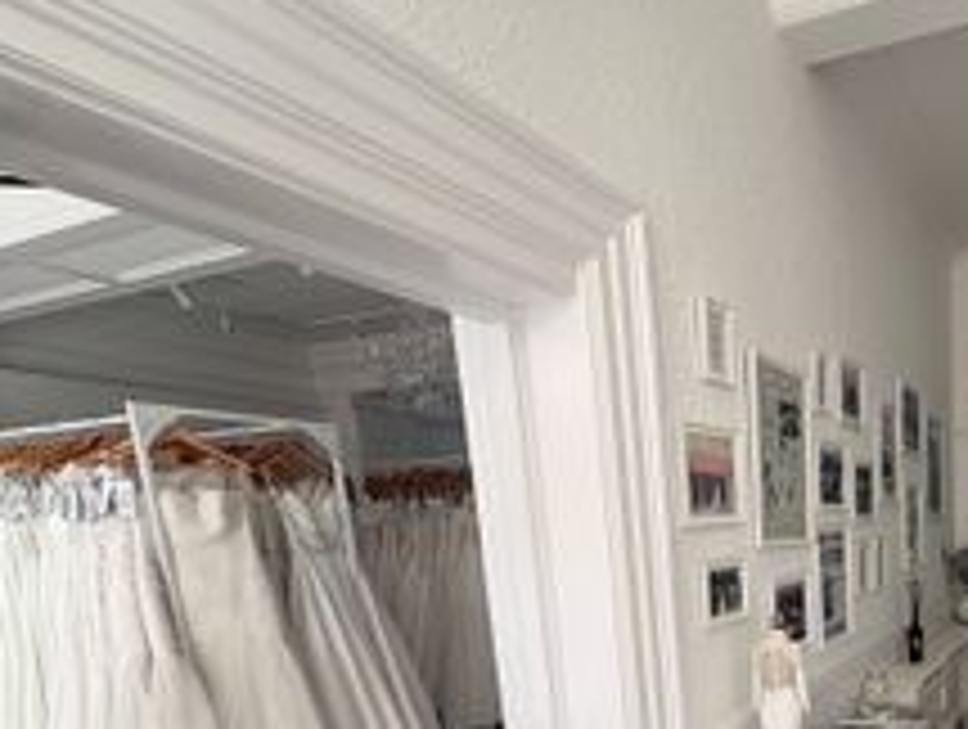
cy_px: 648
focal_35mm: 26
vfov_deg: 48.0
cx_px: 855
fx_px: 728
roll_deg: +2.5
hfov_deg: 58.4
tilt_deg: -9.3
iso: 64
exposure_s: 1/99
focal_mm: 2.22
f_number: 2.2
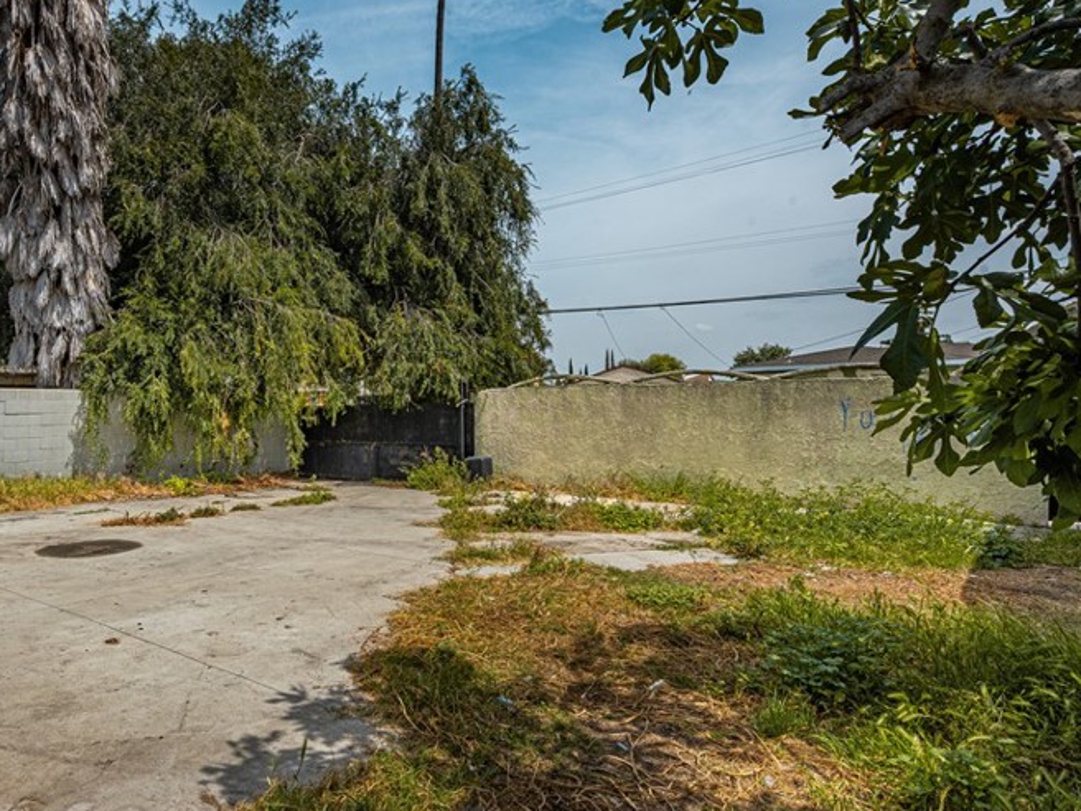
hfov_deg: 76.1
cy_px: 422
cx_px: 348
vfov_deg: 63.4
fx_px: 656
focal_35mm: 21
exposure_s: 1/320
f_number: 14
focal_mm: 14
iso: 100
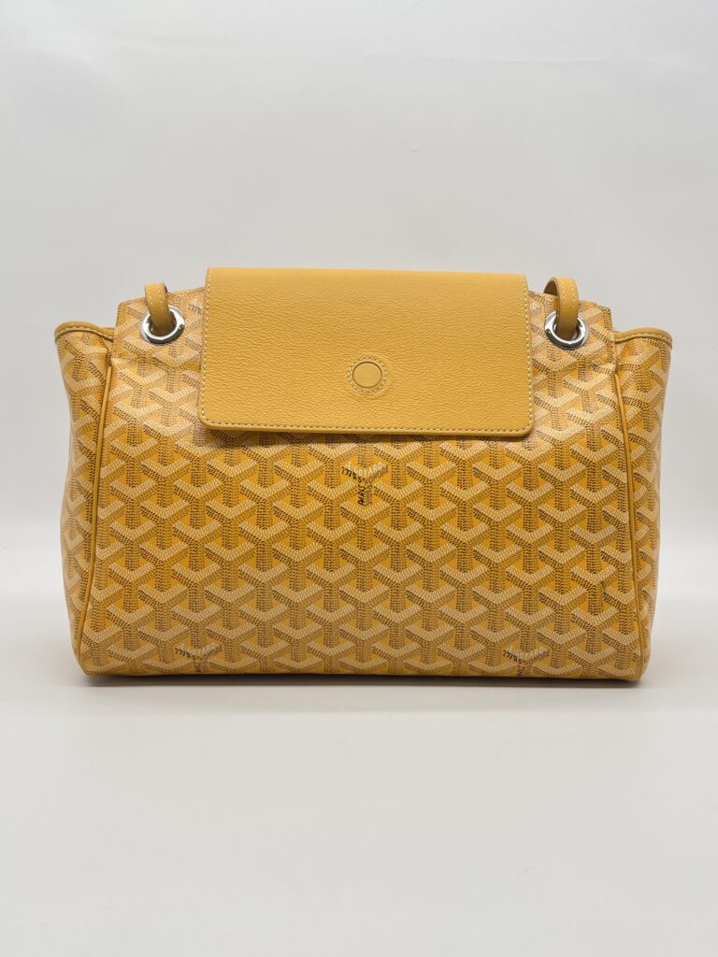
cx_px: 359
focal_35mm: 26
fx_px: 719
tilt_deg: -6.1
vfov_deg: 67.3
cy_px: 478
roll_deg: -1.0
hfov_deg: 53.1
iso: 40
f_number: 1.5
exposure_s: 1/189
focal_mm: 5.7
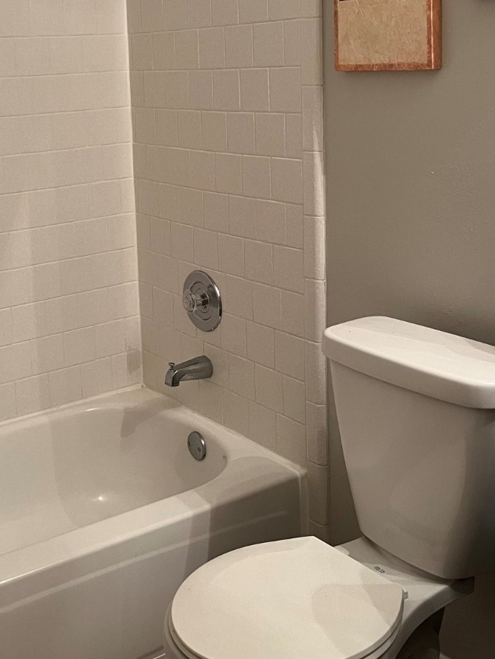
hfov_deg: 30.8
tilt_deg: -8.0
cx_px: 103
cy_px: 165
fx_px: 877
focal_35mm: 46
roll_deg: +3.1
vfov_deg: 40.1
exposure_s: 1/60
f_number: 1.6
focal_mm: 5.1
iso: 160
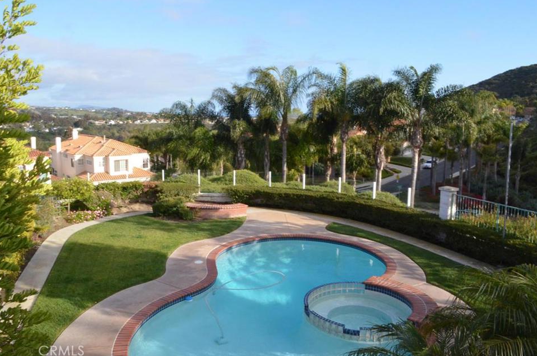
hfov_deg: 63.7
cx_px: 255
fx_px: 432
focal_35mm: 29
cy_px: 168
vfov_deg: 44.8
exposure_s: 1/200
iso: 2000
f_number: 22
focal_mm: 18
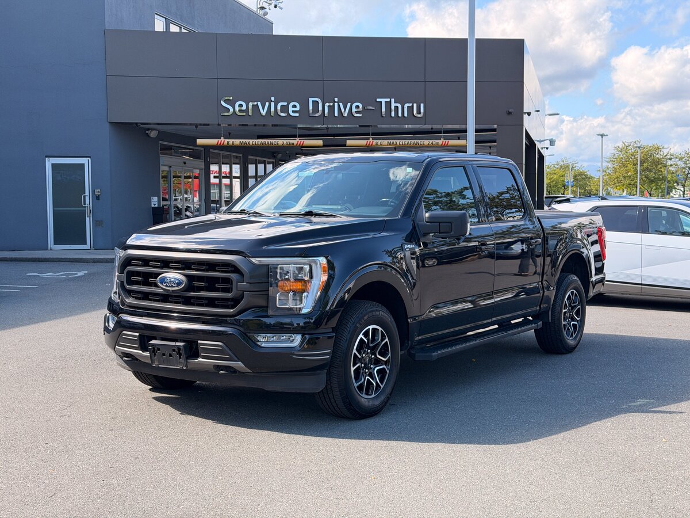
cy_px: 259
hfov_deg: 39.7
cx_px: 345
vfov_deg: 30.3
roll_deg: +0.2
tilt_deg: -2.7
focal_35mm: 48
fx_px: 957
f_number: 1.78
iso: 100
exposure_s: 1/1403
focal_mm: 6.76
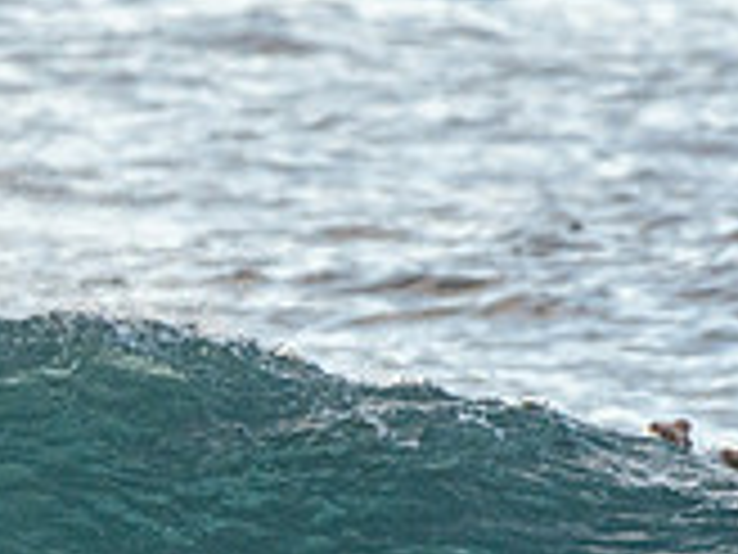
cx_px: -72
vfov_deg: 0.6
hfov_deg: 0.8
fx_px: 52318
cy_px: 795
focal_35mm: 2454
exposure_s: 1/1000
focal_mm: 480
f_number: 5.6
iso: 560
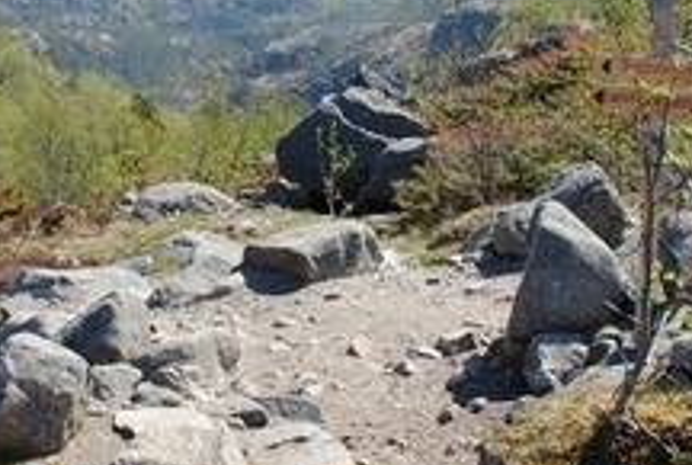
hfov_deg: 26.6
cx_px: 179
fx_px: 1445
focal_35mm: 75
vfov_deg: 18.1
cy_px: 82
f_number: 7.1
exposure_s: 1/200
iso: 100
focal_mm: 18
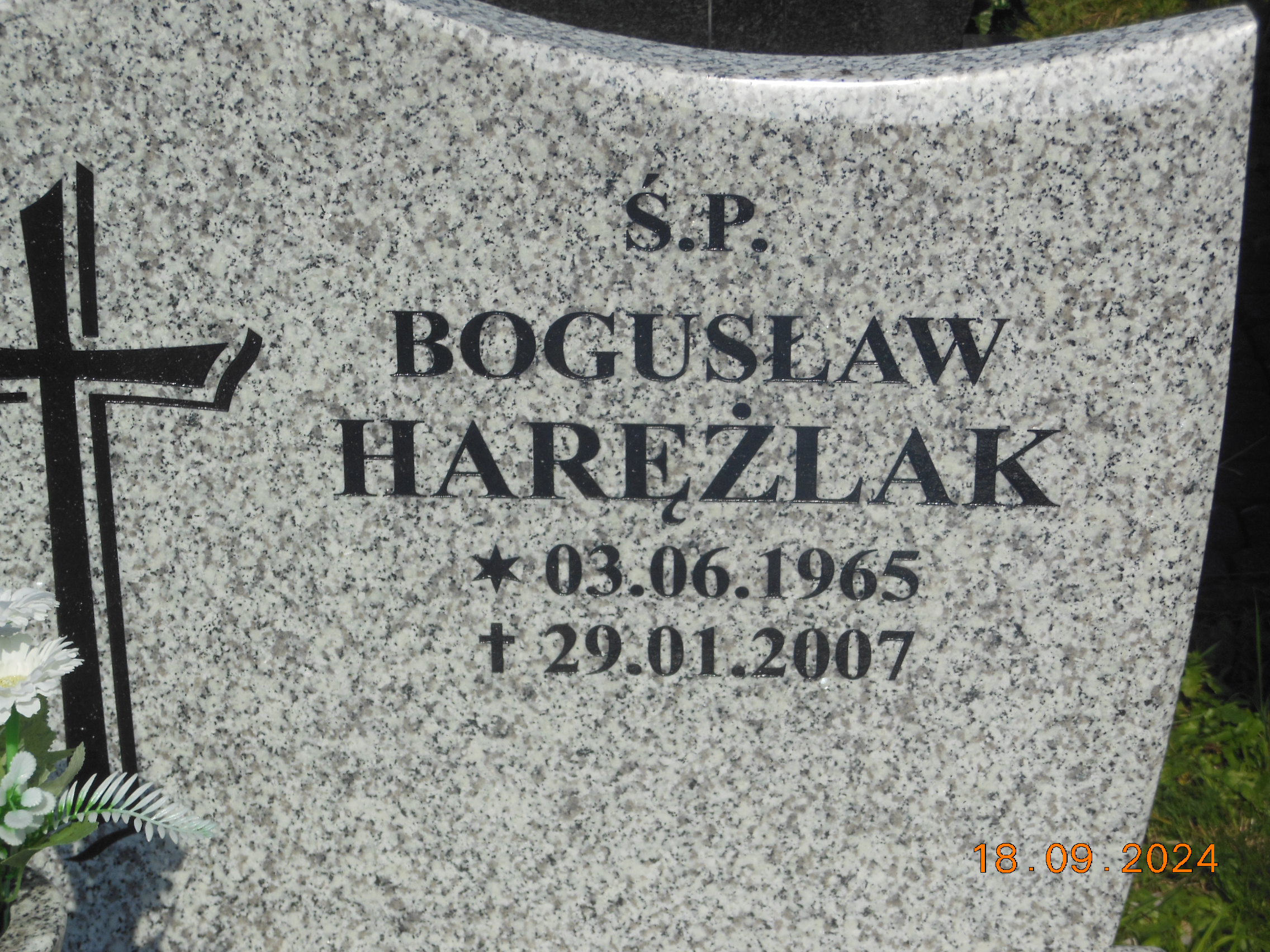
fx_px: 3192
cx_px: 635
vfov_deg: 17.0
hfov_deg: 22.5
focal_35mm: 87
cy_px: 476
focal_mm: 15.5
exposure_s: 1/500
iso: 125
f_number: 9.1
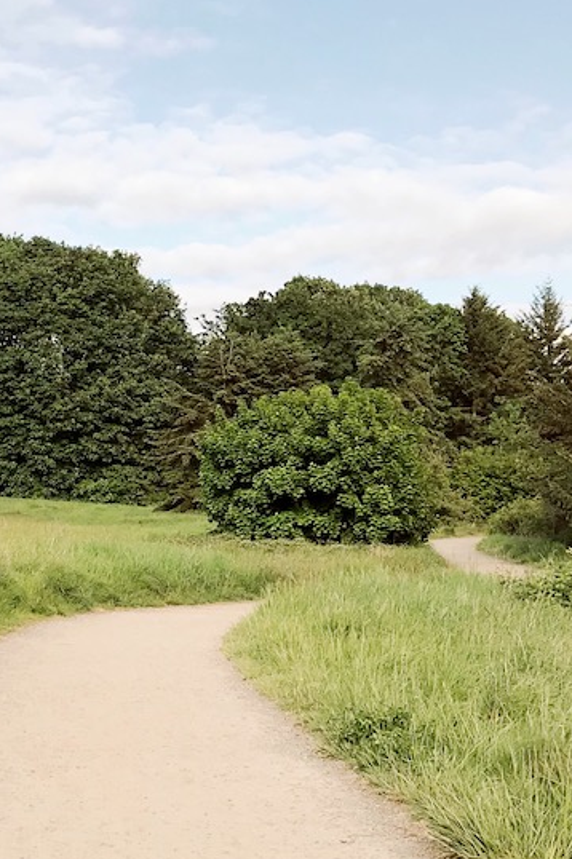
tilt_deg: +4.3
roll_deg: -2.1
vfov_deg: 31.0
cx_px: 75
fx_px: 1551
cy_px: 426
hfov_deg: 20.5
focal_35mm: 65
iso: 20
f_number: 1.8
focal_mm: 3.99
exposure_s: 1/1623
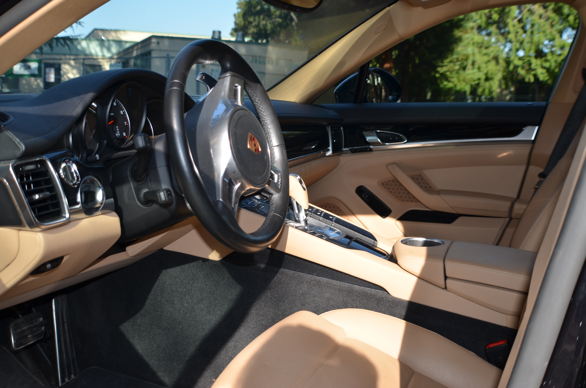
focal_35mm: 46
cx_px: 293
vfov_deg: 28.8
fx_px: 755
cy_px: 194
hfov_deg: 42.4
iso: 100
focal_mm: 31
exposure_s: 1/250
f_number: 4.2
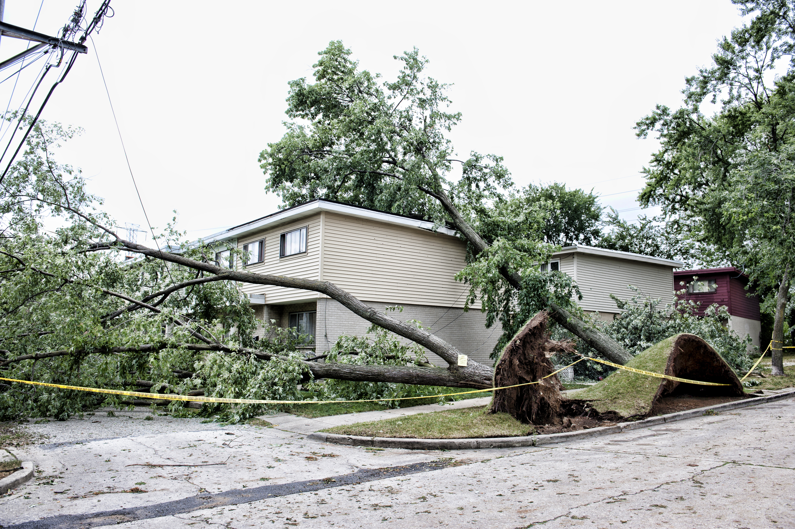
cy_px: 264
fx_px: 640
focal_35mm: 29
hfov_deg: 63.7
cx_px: 398
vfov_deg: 44.9
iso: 200
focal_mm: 29
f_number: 5
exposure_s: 1/200
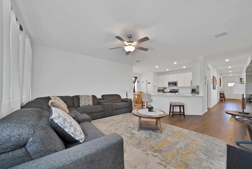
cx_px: 126
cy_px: 84
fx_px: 84
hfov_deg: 112.6
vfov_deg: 90.1
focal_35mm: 12
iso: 640
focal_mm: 12
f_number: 9
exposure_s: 1/3
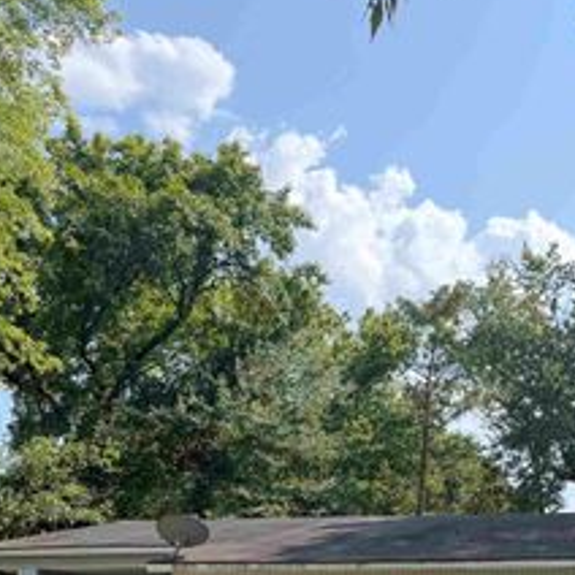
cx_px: 548
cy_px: 465
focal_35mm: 50
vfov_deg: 33.0
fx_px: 940
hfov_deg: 31.9
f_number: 1.78
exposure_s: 1/1060
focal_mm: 6.76
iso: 80
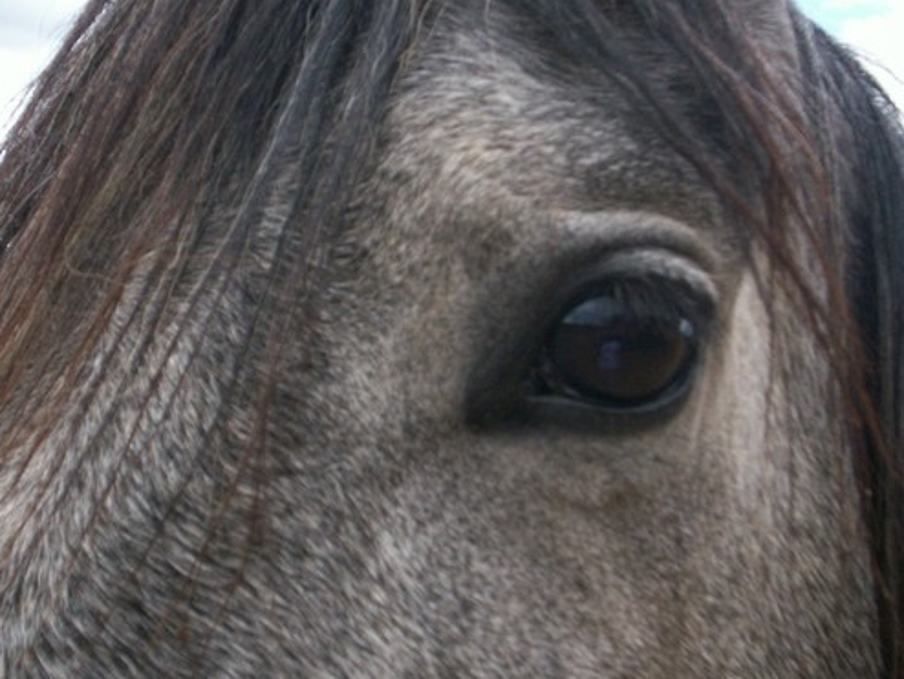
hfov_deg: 37.4
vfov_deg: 28.6
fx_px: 1333
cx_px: 393
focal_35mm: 51
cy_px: 358
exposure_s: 1/248
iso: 100
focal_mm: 5.9
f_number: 4.5
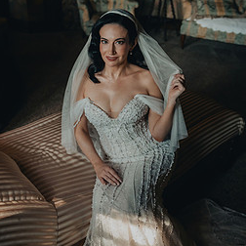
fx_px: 354
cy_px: 100
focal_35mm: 44
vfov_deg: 38.2
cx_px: 127
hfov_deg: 38.3
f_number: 2.8
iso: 1250
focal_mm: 29
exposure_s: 1/800
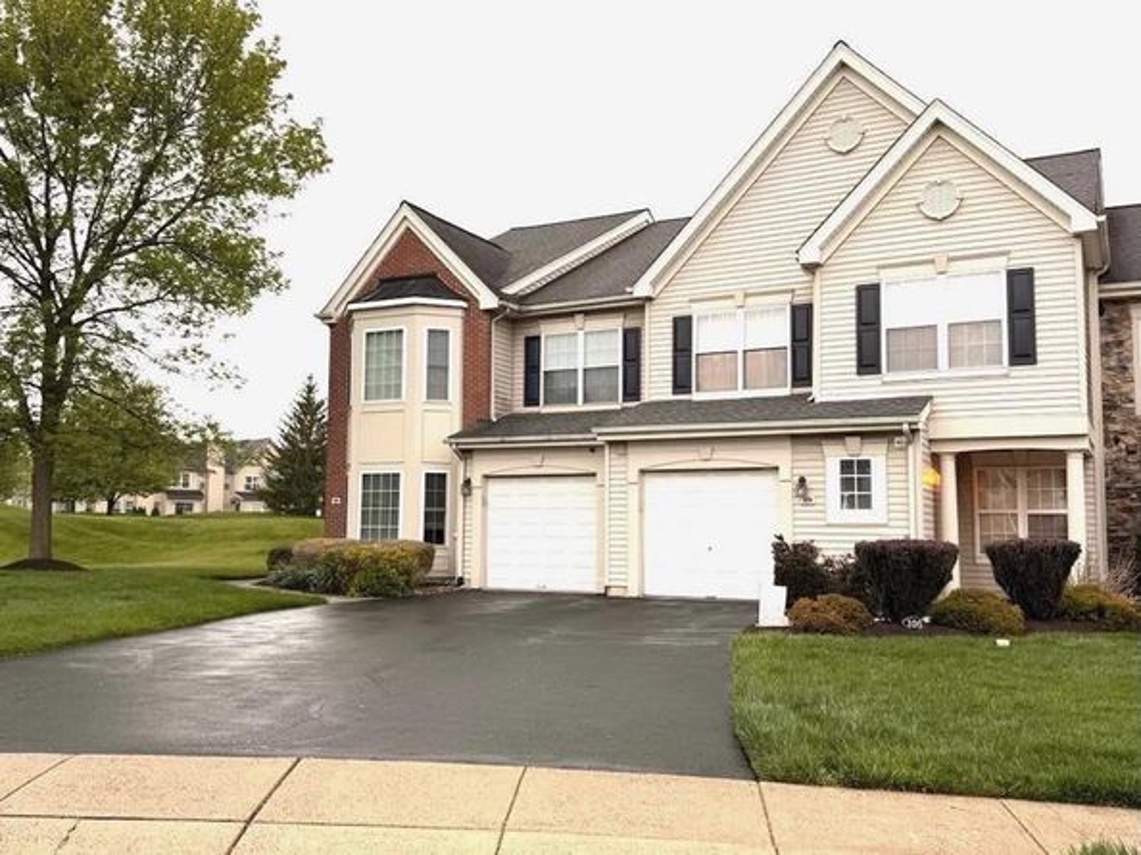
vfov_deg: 56.8
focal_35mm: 24
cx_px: 570
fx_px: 791
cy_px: 428
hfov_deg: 71.6
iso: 64
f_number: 1.78
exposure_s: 1/165
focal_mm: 6.76
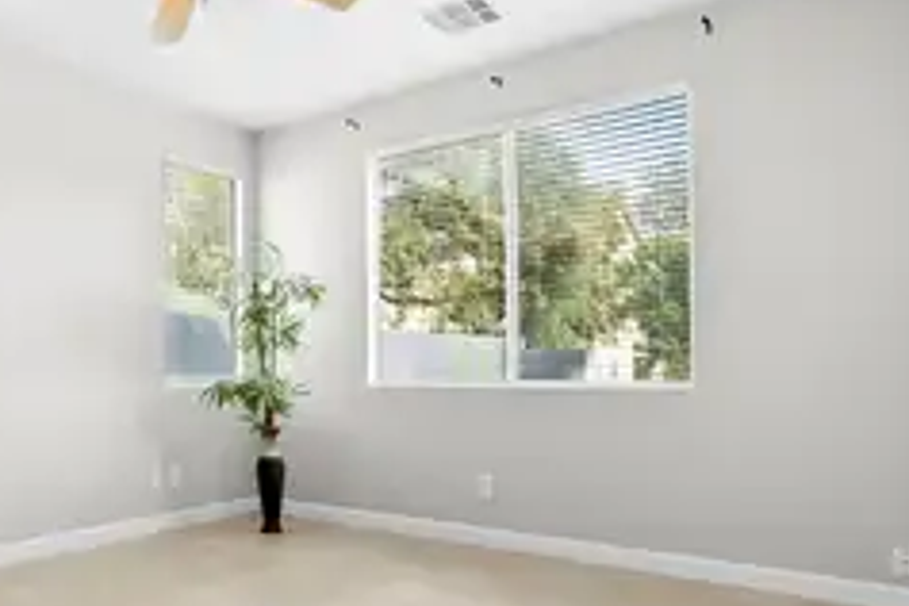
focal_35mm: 27
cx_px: 219
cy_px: 370
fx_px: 682
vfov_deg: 47.6
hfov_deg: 63.1
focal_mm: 16
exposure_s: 1/5
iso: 800
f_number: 9
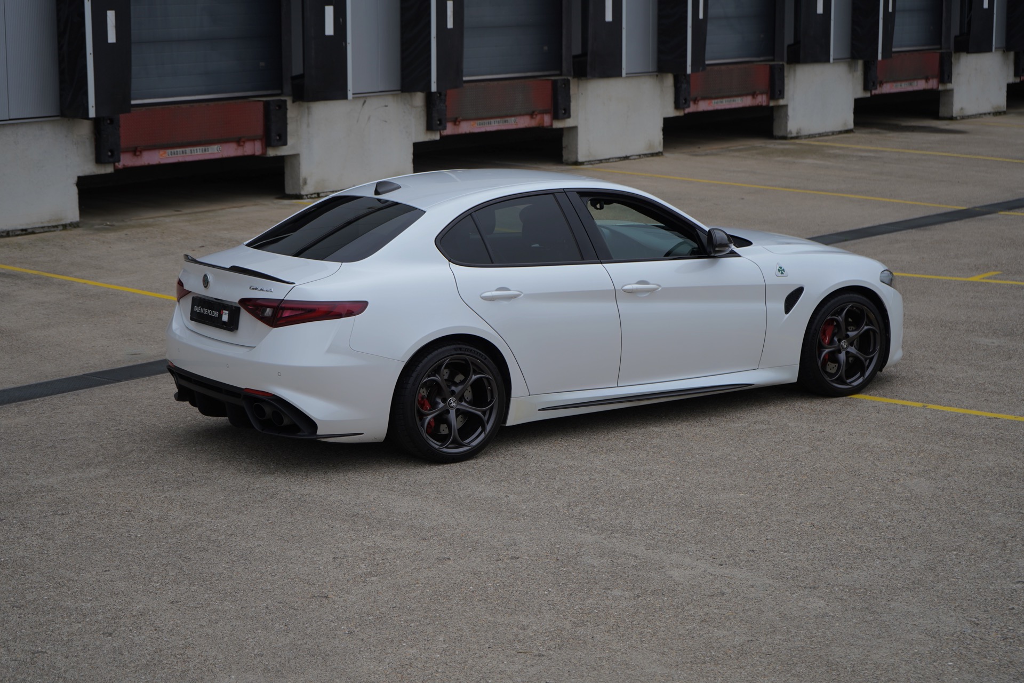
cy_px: 342
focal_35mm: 70
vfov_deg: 19.5
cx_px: 512
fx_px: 1991
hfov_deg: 28.8
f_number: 5.6
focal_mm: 70
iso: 100
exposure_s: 1/160
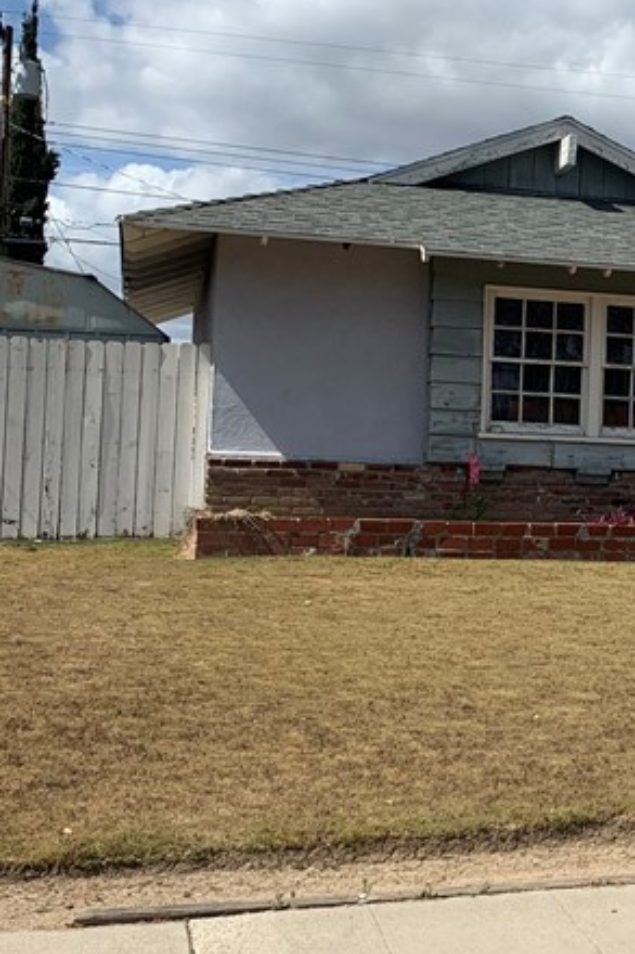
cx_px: 694
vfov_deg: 31.9
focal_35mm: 63
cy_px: 473
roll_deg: -1.5
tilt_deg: +3.2
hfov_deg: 20.6
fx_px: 1668
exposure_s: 1/3521
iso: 25
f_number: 1.8
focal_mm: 4.25
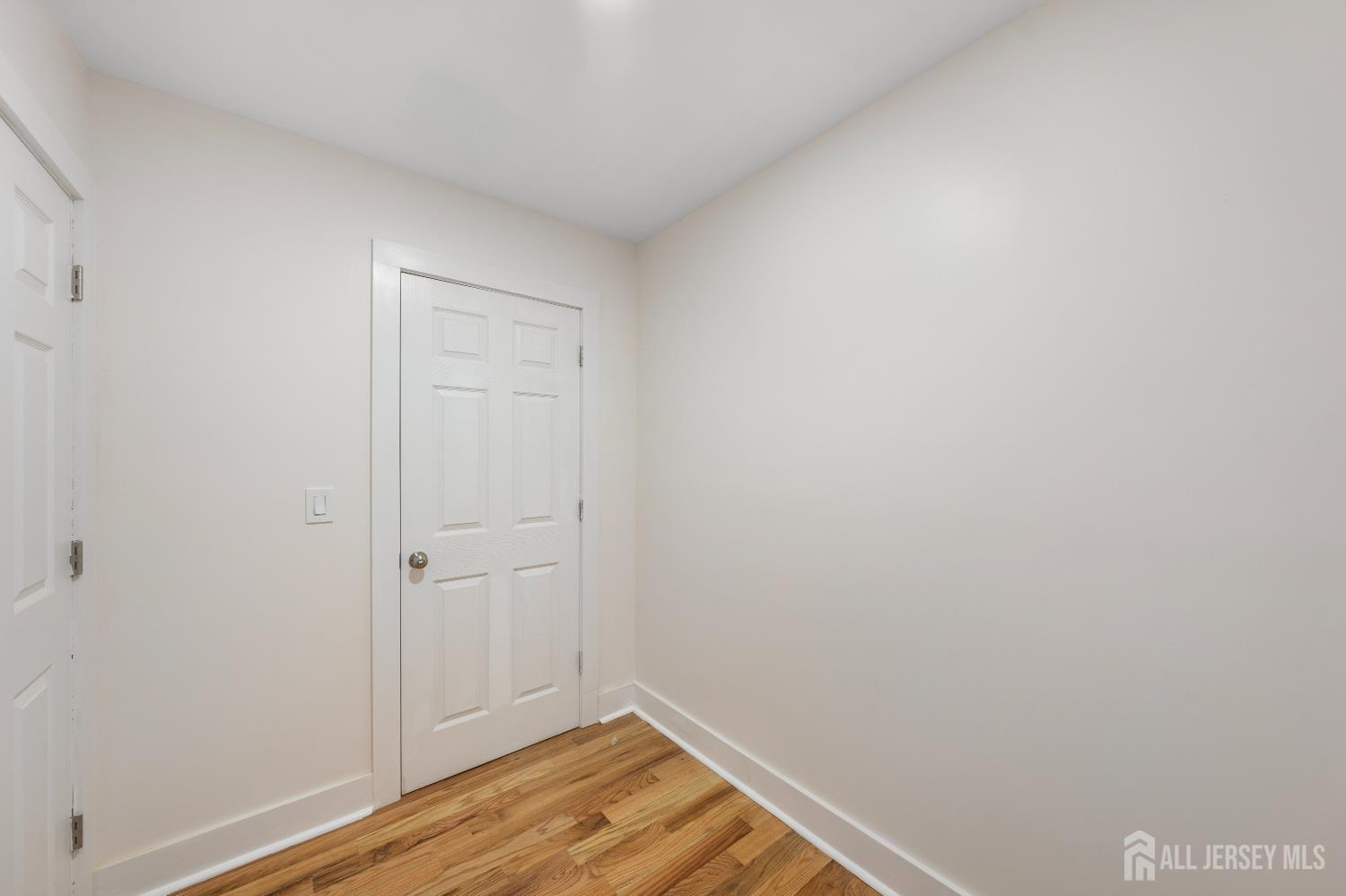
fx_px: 448
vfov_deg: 90.0
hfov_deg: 112.6
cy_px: 448
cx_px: 673
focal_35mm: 12
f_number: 7.1
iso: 320
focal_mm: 12
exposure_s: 1/40
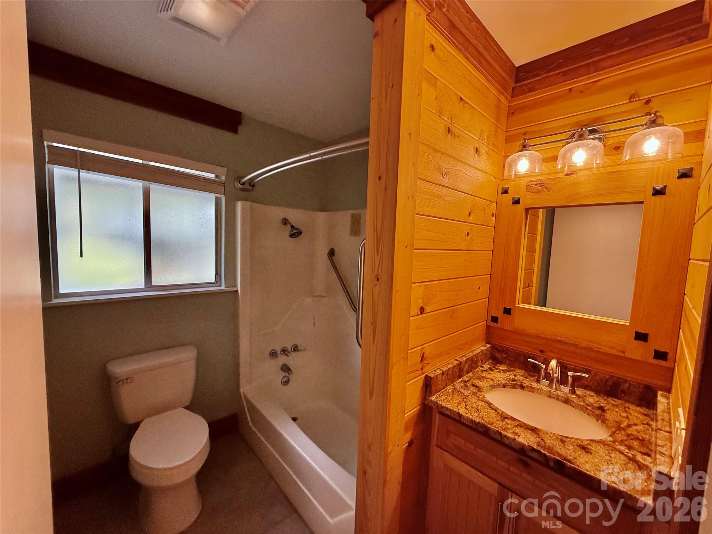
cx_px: 356
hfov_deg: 102.1
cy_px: 267
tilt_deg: -4.8
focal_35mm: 14
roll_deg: -2.3
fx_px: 288
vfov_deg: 85.7
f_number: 2.2
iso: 400
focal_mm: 2.22
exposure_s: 1/120
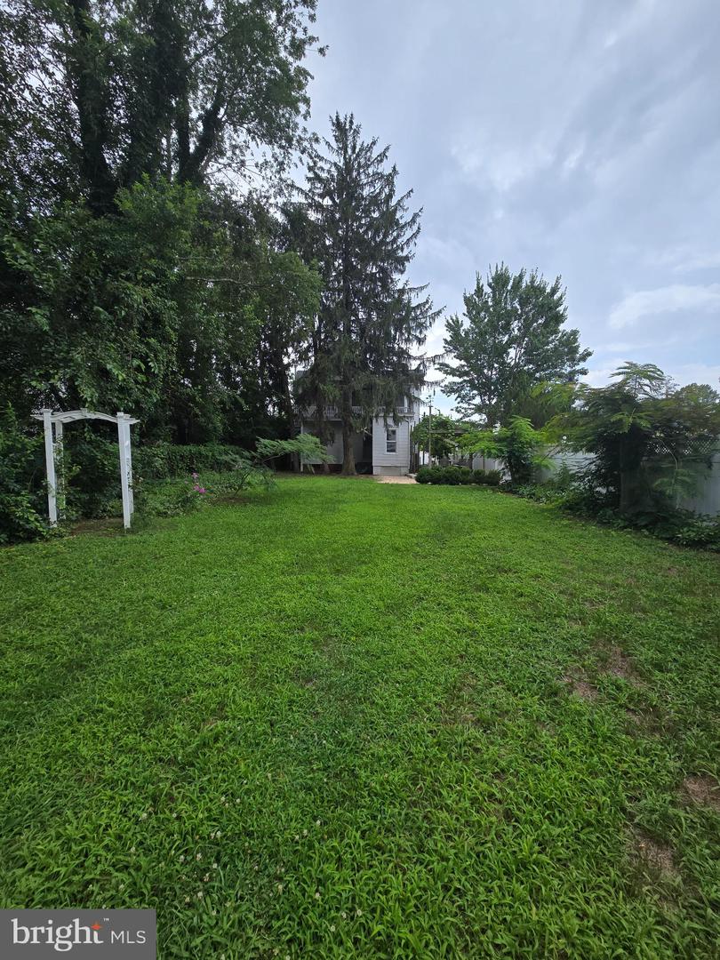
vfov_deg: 106.2
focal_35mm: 13
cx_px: 360
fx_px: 361
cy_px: 480
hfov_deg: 89.9
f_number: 2.2
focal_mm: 2.2
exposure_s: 1/1347
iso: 50
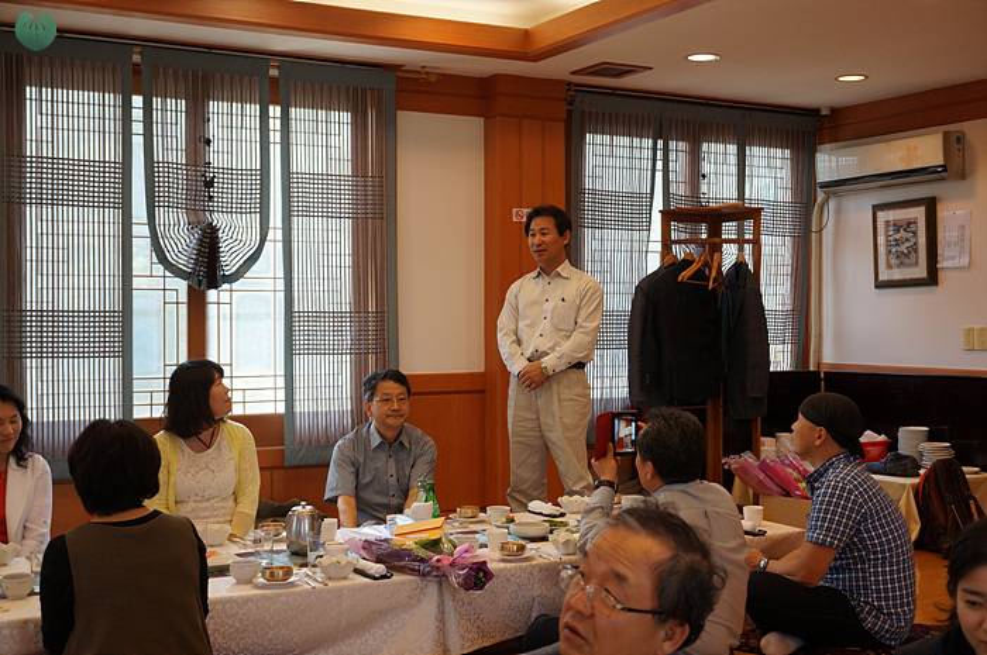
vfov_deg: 29.8
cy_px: 328
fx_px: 1232
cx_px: 494
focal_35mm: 45
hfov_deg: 43.6
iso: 500
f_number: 4
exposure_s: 1/160
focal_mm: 30
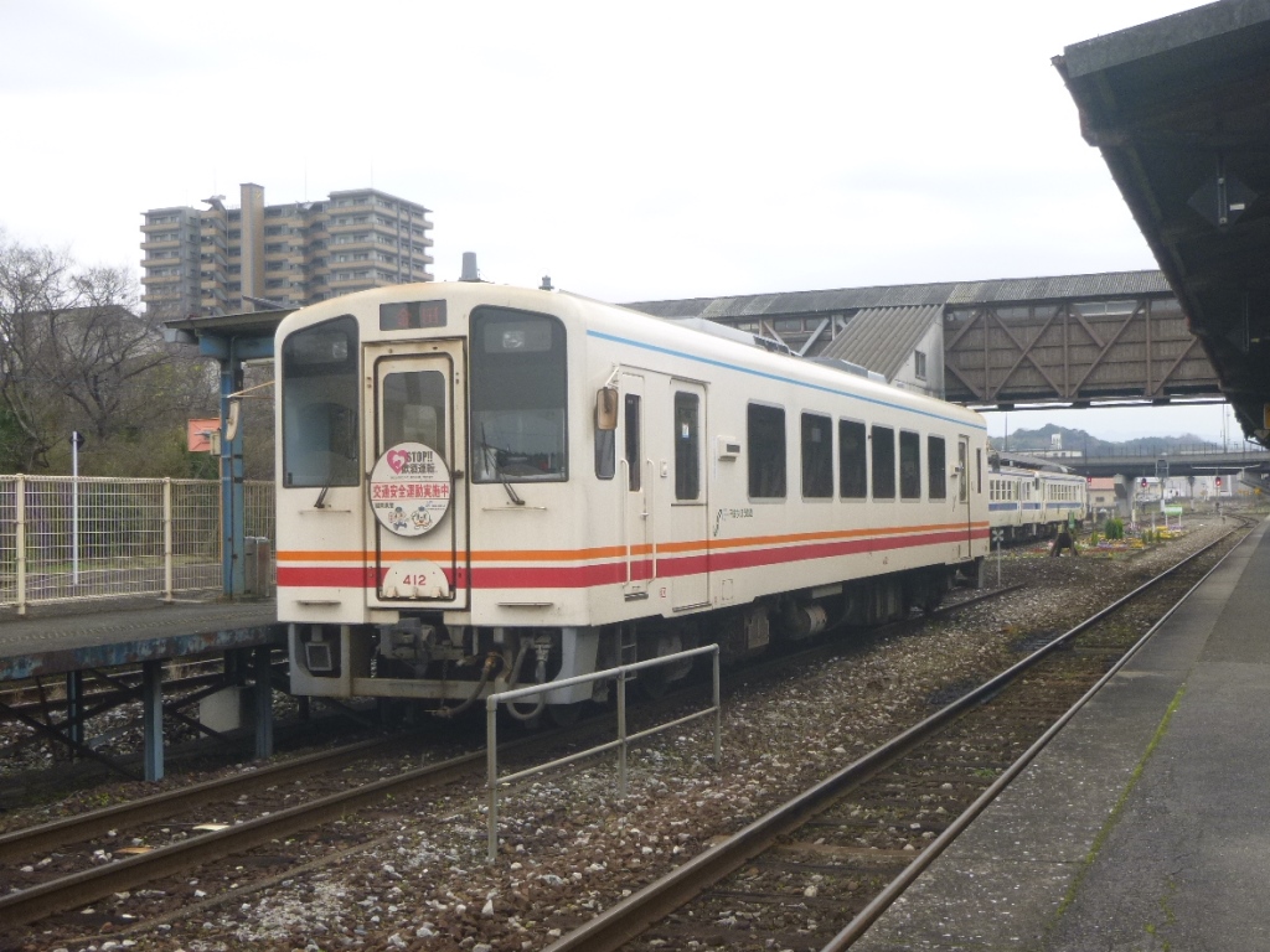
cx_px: 635
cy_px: 476
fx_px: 1504
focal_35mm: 41
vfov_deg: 35.1
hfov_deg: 45.8
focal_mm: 7.3
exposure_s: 1/100
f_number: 4.6
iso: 100
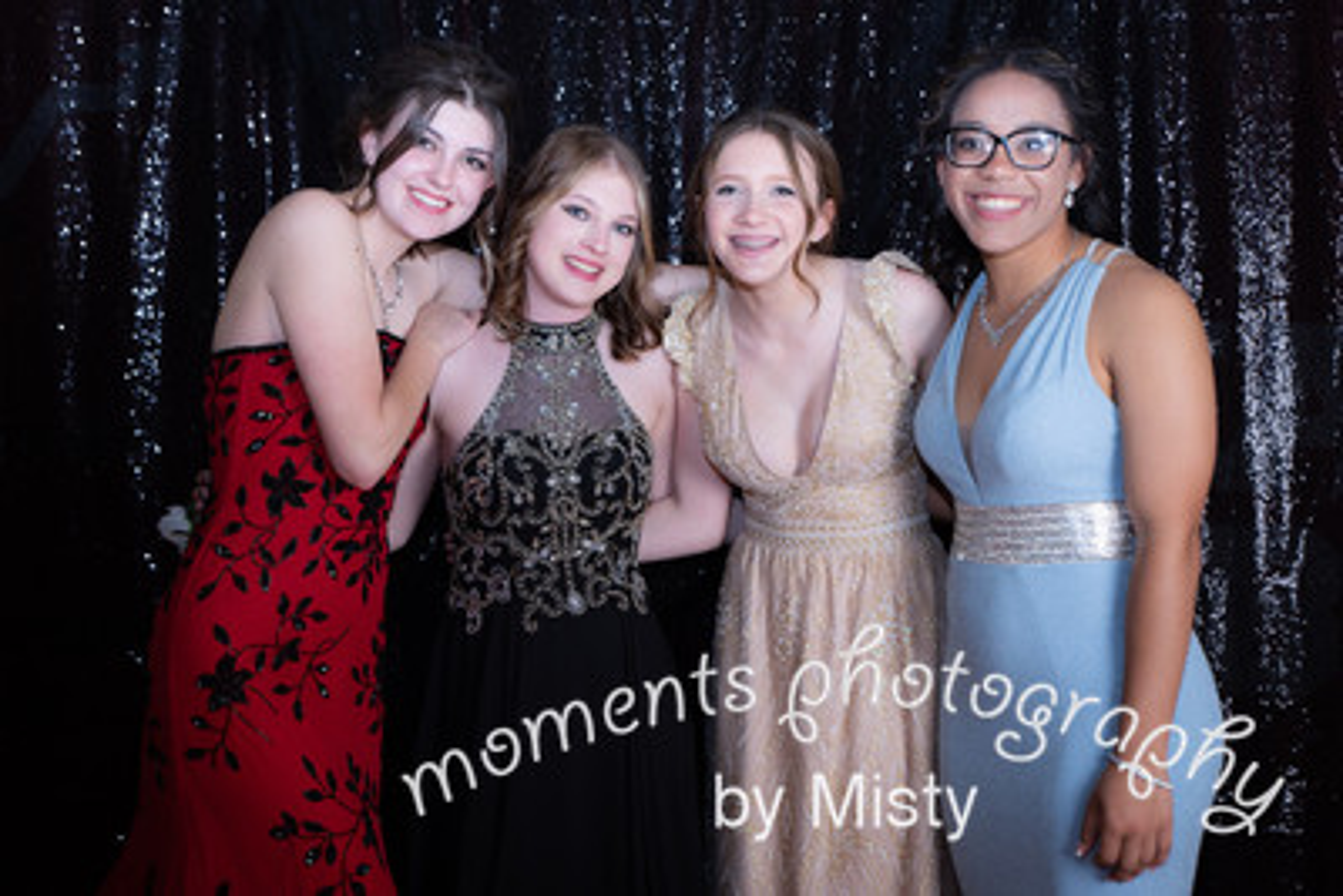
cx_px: 604
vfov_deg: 25.8
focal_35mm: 52
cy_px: 445
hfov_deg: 37.8
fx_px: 1958
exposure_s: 1/125
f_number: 4.5
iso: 200
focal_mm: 45
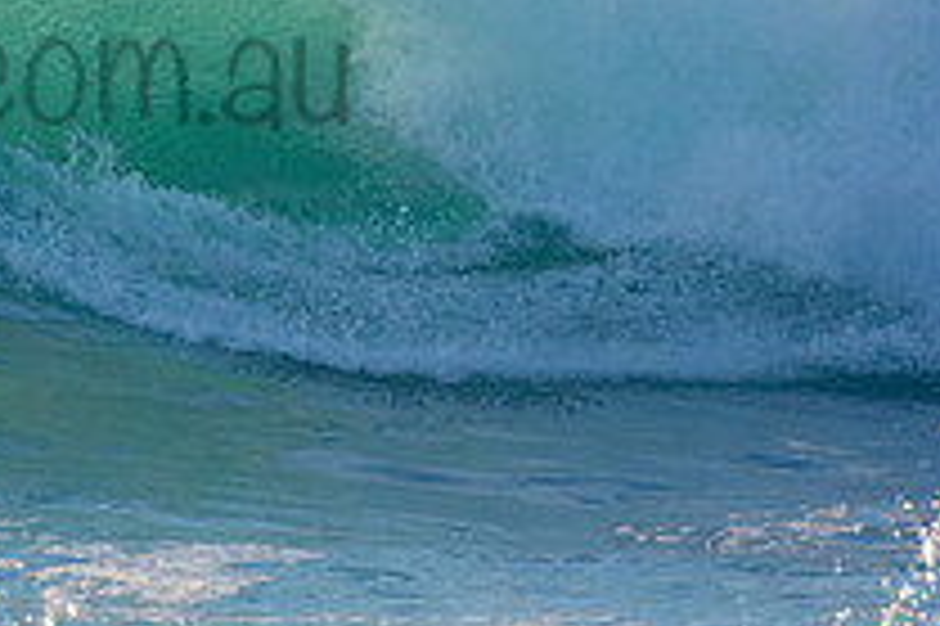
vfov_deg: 0.7
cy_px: 20
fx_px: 54345
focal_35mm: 2083
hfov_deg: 1.0
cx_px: -126
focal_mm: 500
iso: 1100
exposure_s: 1/2000
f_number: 5.6
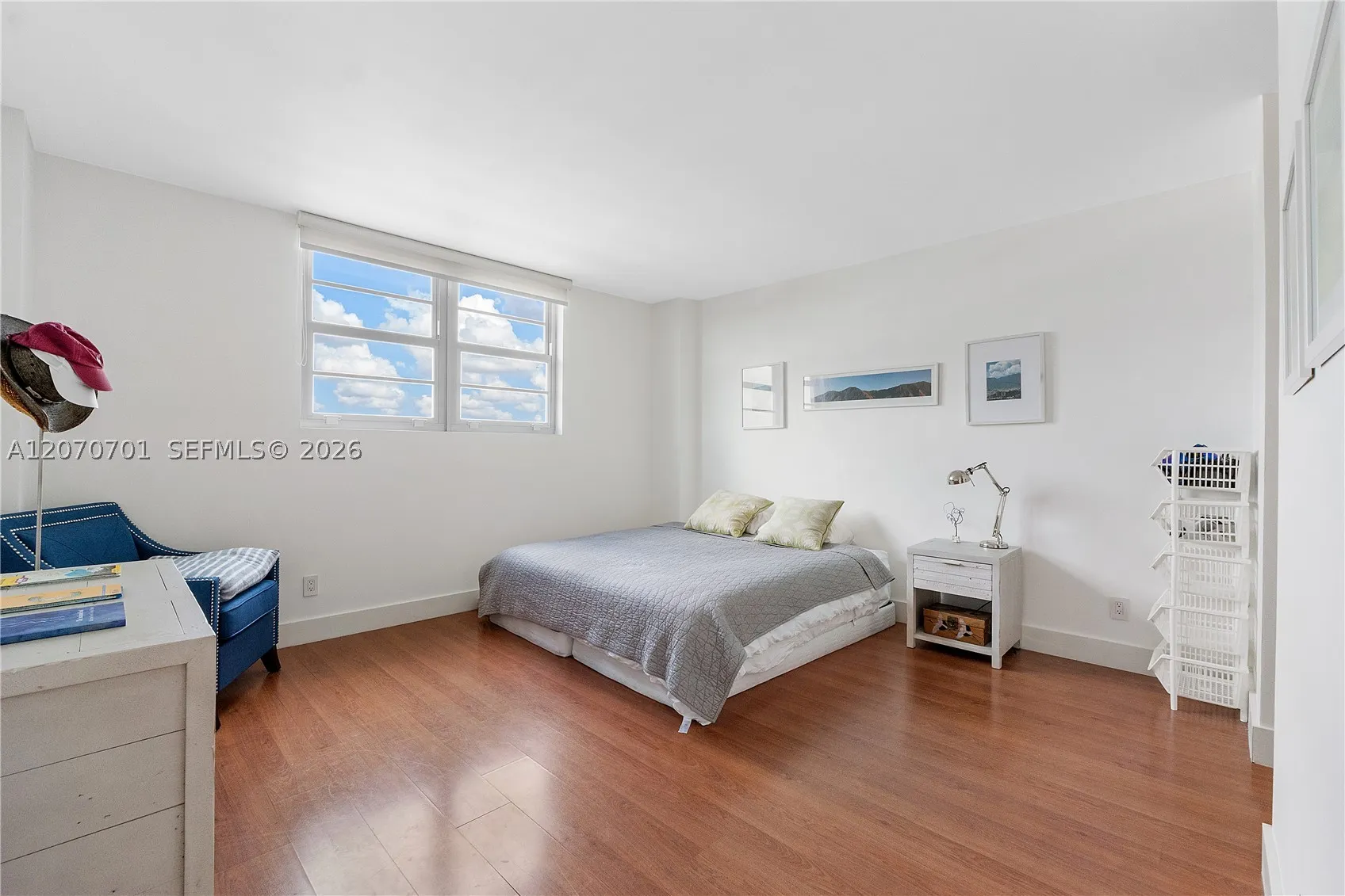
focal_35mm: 15
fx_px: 560
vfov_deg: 77.3
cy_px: 448
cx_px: 672
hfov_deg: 100.4
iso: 800
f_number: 8
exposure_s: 1/160
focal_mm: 10
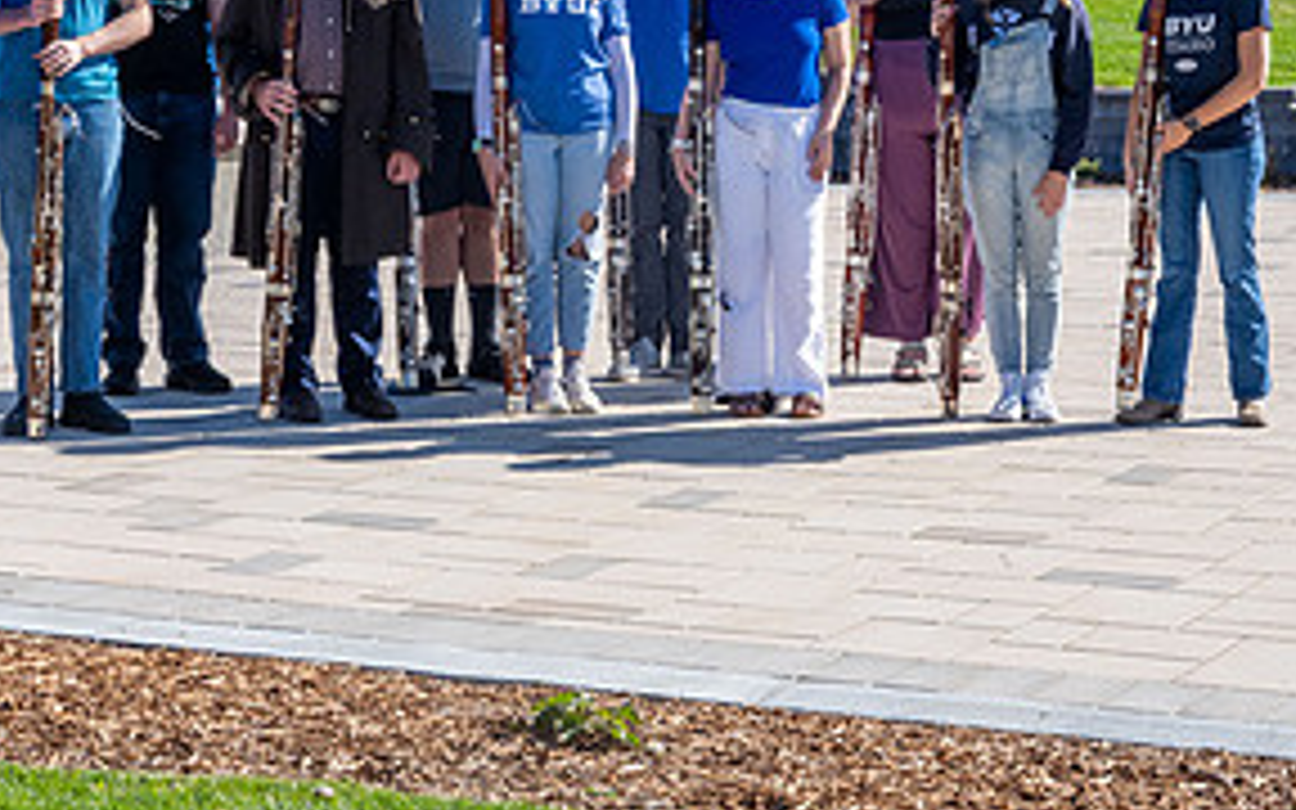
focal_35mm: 118
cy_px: -16
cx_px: 538
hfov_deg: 17.7
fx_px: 4168
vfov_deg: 11.0
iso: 320
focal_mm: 48
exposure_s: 1/200
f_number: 10
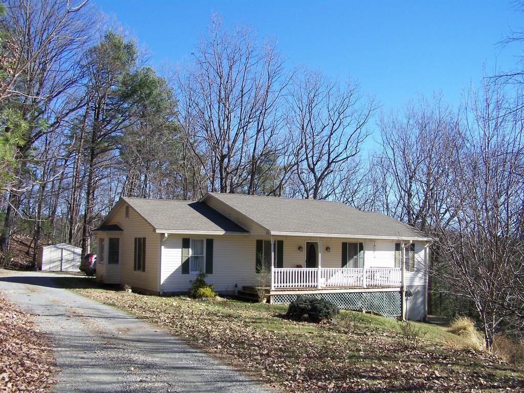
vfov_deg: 37.7
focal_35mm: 38
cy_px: 196
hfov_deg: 49.0
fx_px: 575
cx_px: 262
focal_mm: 6.3
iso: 64
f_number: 4
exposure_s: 1/250
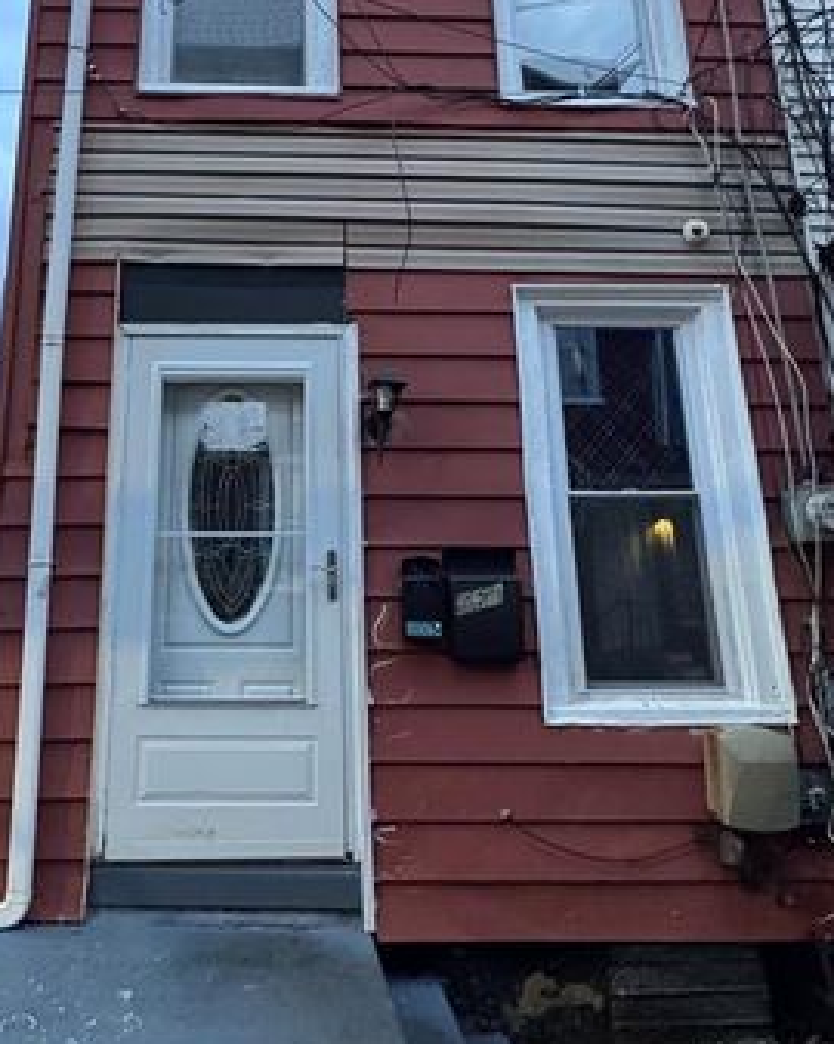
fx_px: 834
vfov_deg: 63.1
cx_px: 275
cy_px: 381
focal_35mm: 27
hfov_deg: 52.1
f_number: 2.2
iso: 1250
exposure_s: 1/60
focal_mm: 2.22
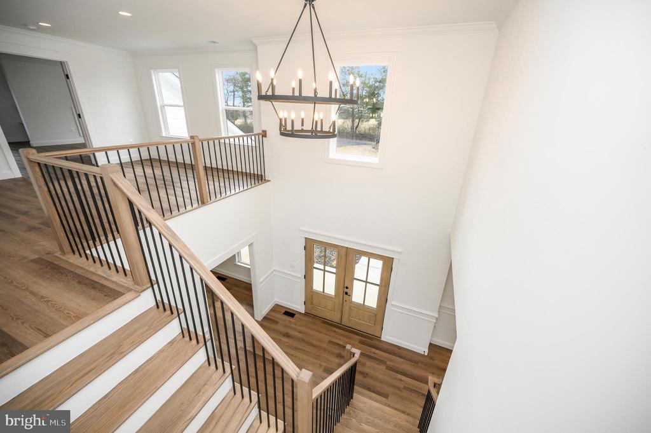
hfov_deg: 104.3
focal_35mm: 14
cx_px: 326
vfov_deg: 81.1
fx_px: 253
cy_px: 216
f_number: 5
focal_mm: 14
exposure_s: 1/100
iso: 200
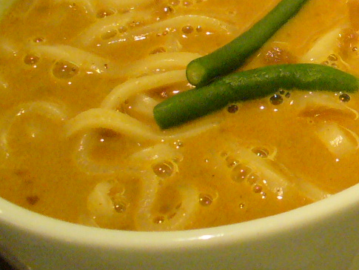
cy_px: 48
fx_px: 1266
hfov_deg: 15.2
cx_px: 491
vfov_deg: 12.1
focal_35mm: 122
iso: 400
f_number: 2.8
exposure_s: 1/50
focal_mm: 6.1
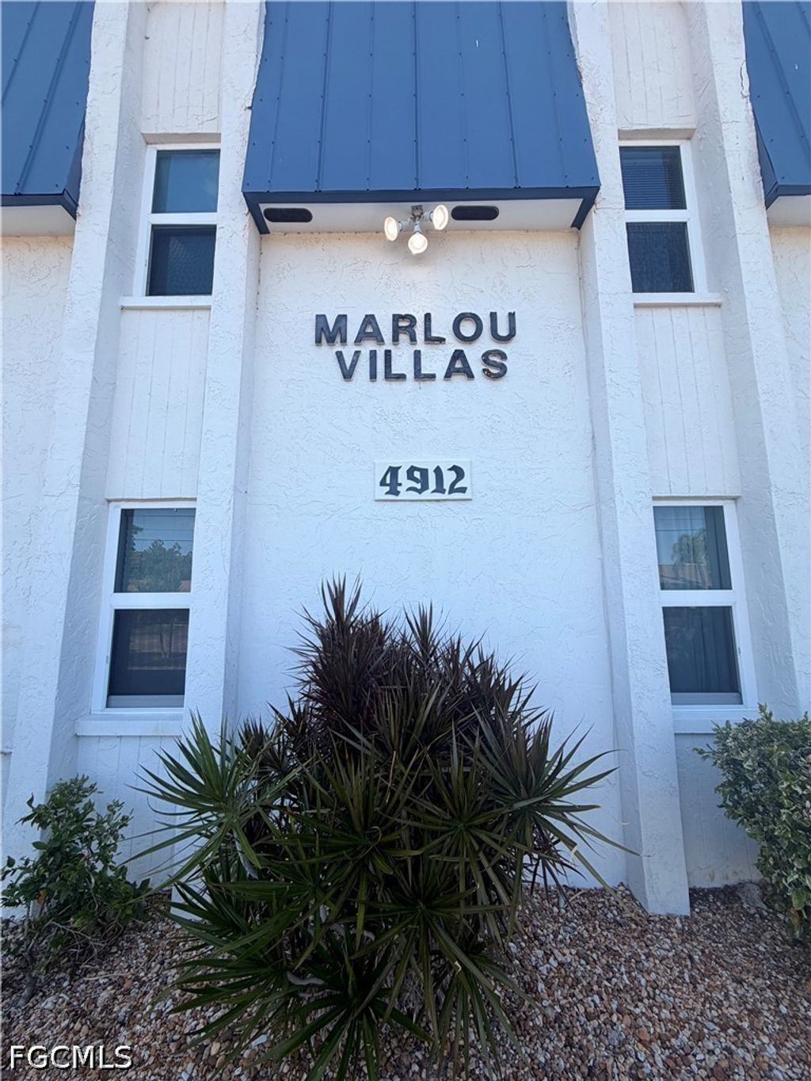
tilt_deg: +8.5
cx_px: 406
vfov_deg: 102.1
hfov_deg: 85.7
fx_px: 437
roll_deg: +0.3
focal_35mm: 14
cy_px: 540
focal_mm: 2.22
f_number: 2.2
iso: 50
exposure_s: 1/502
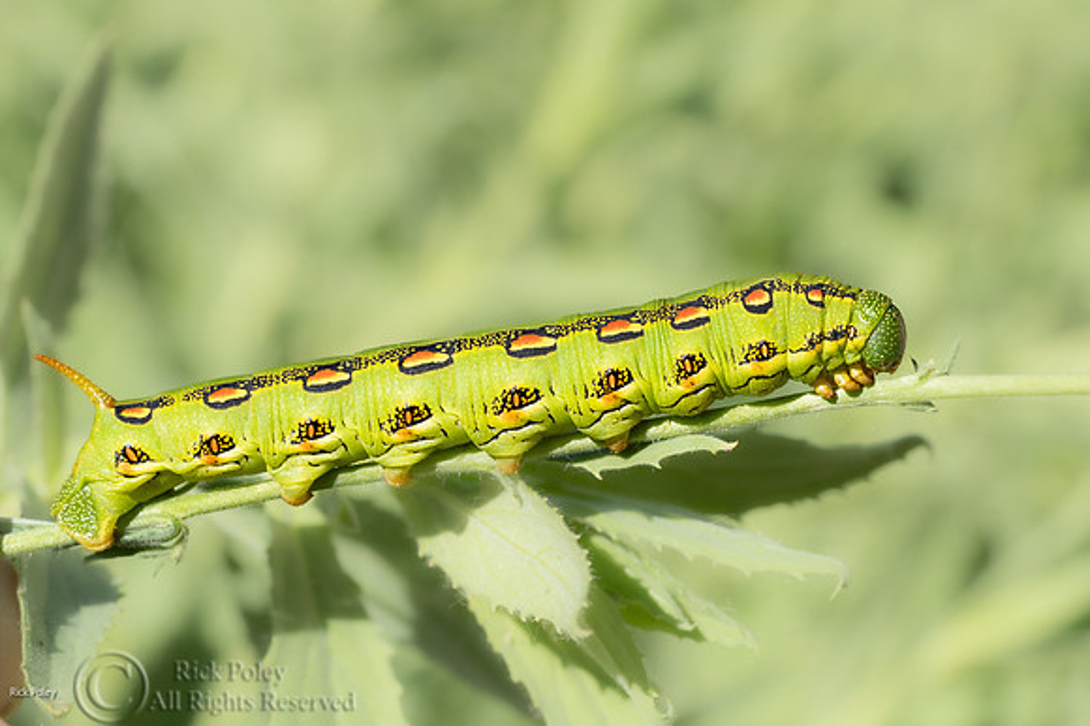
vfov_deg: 15.2
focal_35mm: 90
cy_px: 363
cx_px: 545
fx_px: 2723
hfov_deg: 22.6
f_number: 11
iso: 640
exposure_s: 1/500
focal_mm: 90
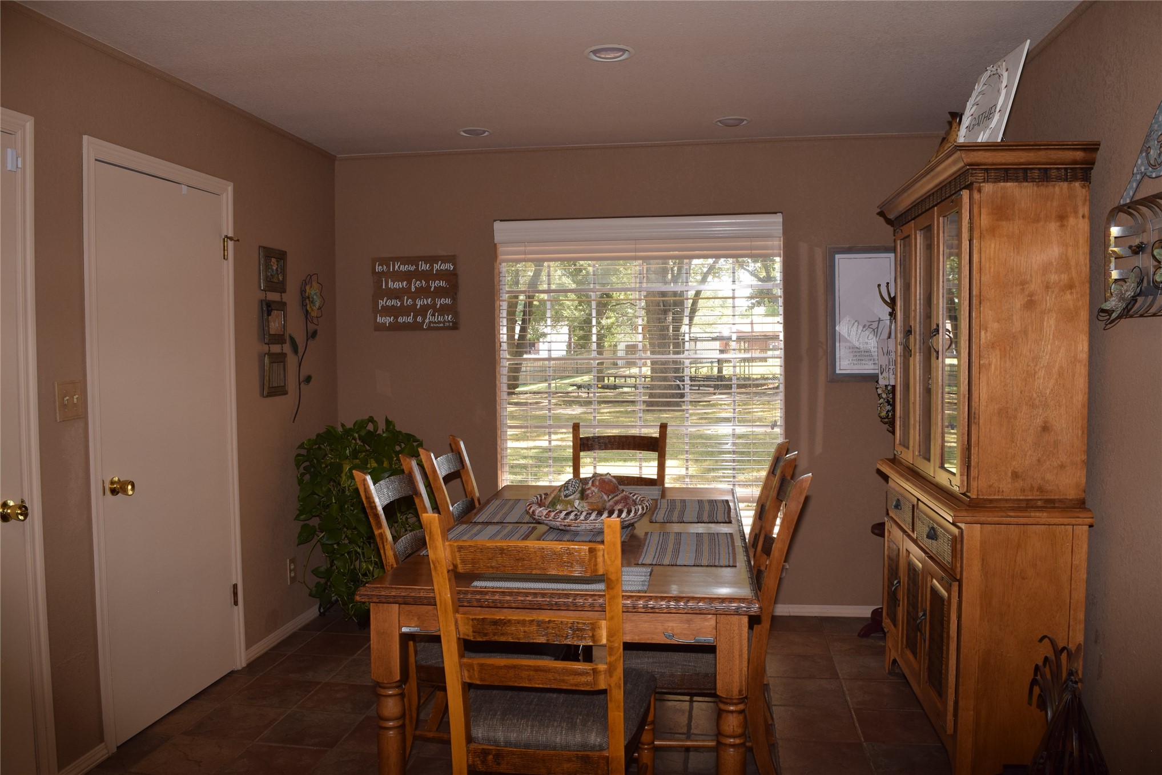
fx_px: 871
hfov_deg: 67.4
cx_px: 581
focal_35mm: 27
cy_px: 388
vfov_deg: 47.9
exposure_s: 1/60
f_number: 8
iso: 400
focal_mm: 18
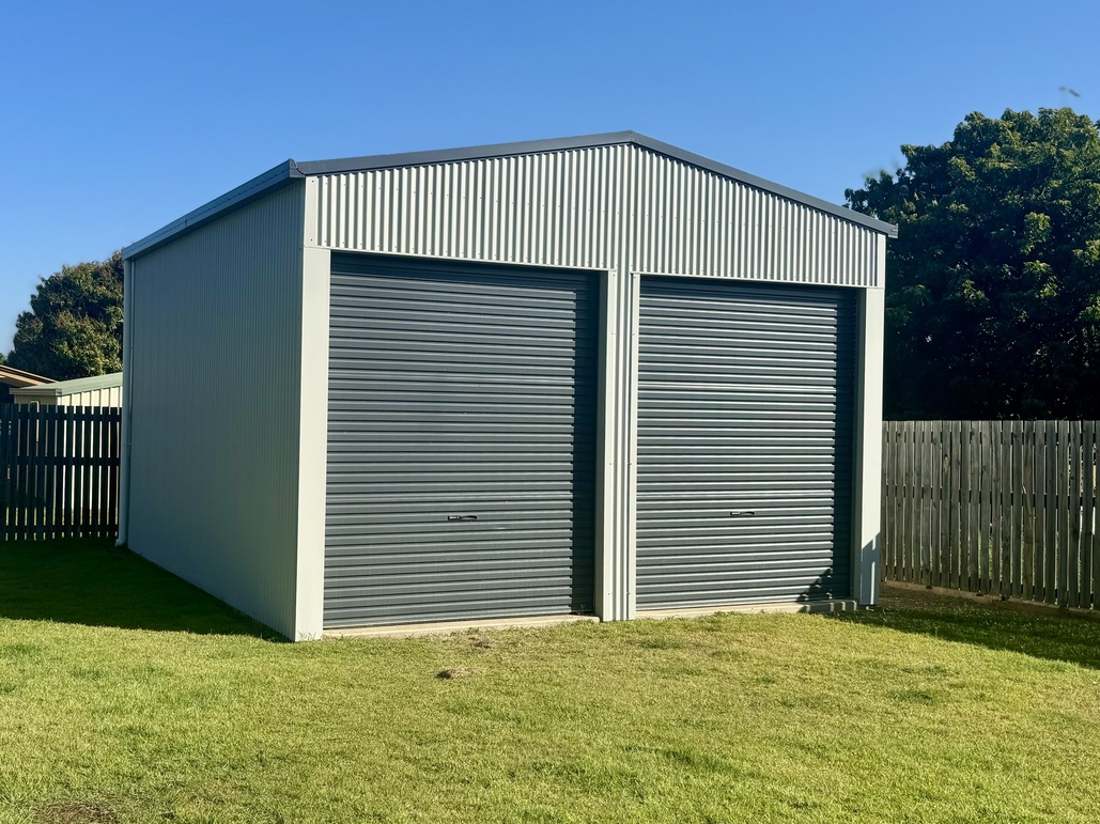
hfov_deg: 51.8
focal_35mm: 35
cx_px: 381
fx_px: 1112
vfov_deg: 40.7
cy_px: 393
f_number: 1.78
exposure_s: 1/3802
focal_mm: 6.76
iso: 80
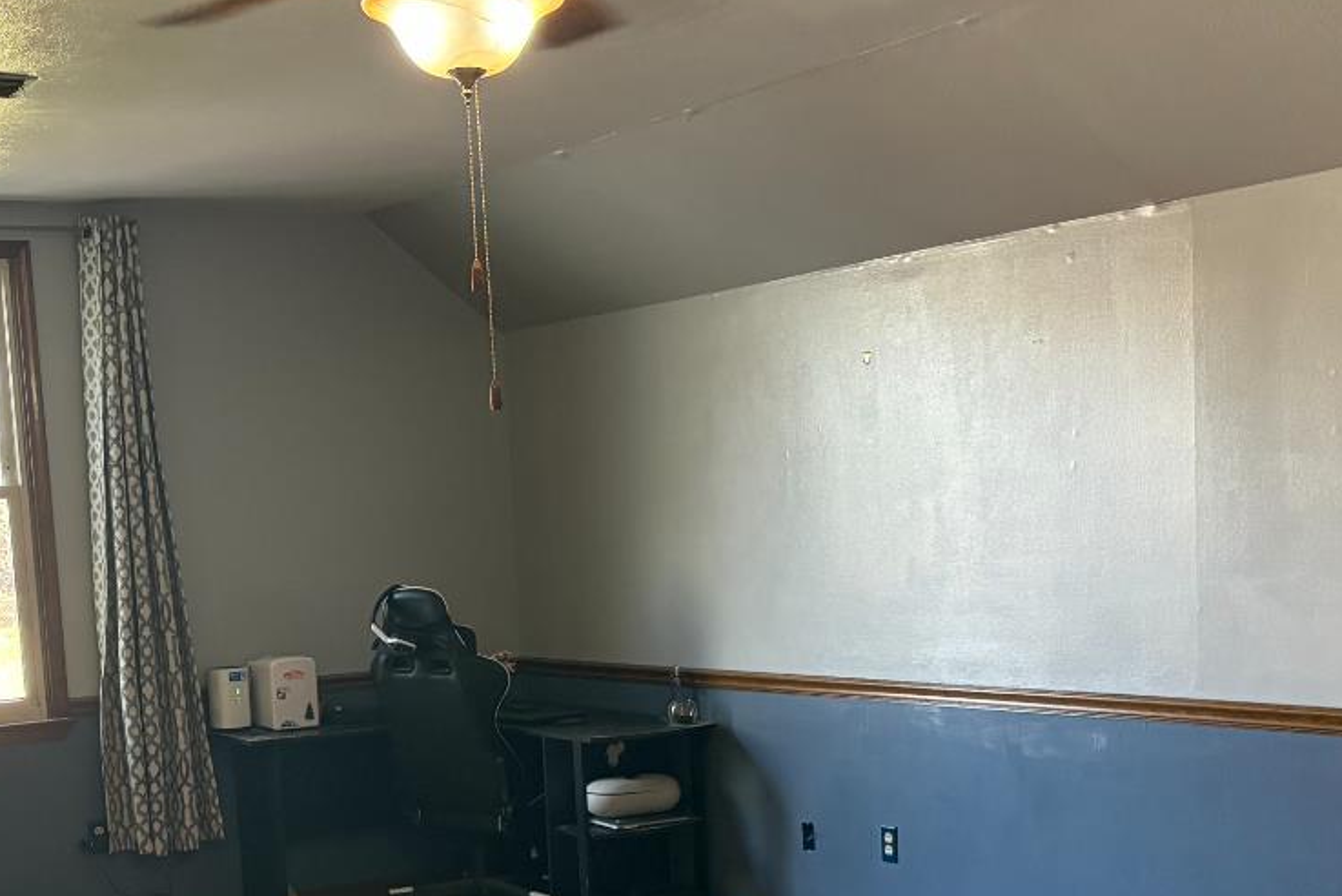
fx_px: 2051
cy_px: 742
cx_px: 530
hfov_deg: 36.1
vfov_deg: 24.2
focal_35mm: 55
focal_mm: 5.96
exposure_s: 1/60
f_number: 1.6
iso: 250
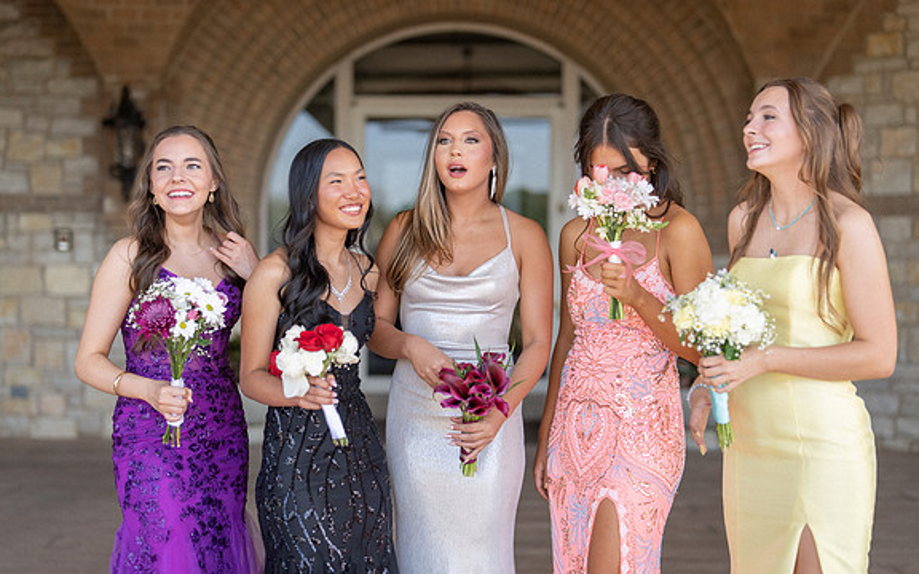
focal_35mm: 57
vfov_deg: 22.7
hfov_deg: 35.7
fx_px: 1428
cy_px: 292
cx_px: 460
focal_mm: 50
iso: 160
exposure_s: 1/1600
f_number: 1.4
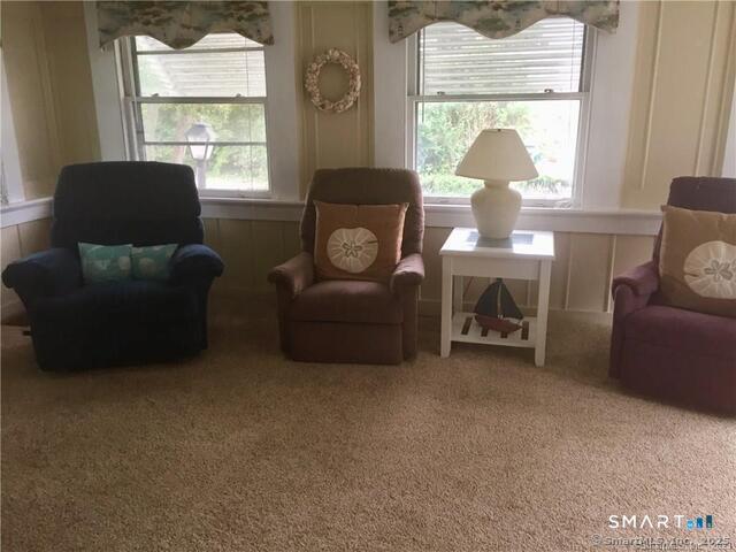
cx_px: 368
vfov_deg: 48.2
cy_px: 276
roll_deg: +1.1
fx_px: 617
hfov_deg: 61.7
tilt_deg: -16.6
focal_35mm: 29
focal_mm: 4.15
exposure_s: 1/30
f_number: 2.2
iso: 80
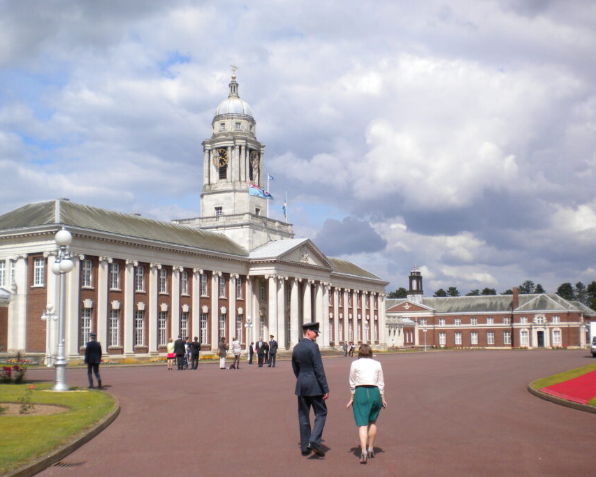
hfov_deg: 44.8
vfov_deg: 36.5
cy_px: 260
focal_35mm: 41
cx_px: 305
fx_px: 723
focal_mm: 6.3
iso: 80
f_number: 4.6
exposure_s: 1/1000
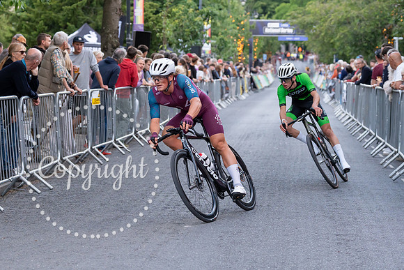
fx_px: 1191
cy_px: 89
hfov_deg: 19.2
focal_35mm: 106
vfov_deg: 12.9
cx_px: 179
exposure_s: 1/800
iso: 1600
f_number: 3.5
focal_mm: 70
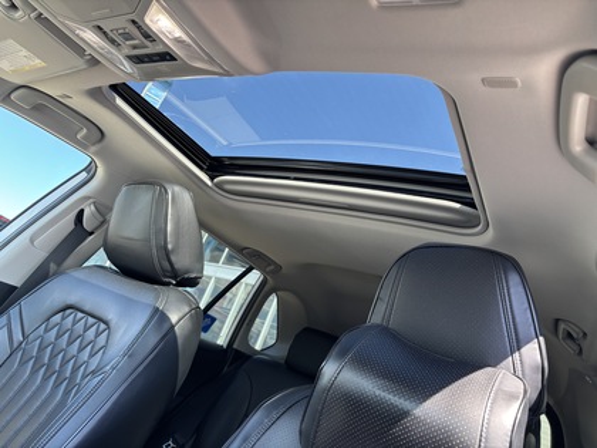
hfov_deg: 67.3
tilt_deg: +19.6
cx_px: 298
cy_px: 224
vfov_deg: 53.1
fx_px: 448
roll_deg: -22.1
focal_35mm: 26
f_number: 1.6
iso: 40
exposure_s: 1/121
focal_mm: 5.96
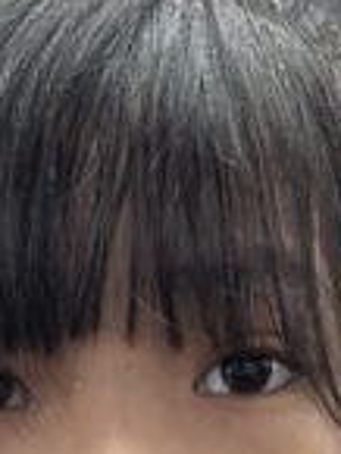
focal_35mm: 165
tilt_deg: -14.1
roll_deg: -2.7
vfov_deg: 10.2
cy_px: 1137
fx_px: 2164
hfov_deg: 9.0
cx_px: 163
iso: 160
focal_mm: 6.86
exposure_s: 1/100
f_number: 1.78
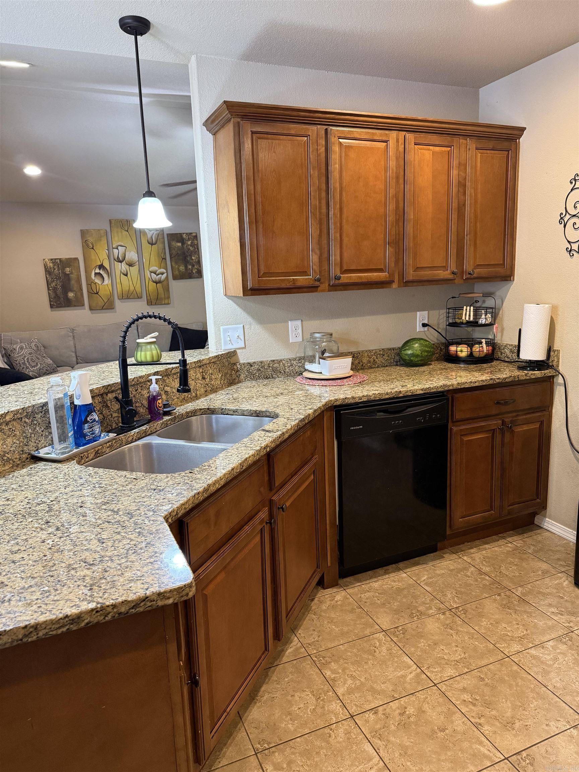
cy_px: 386
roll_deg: +1.6
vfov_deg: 71.6
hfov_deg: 56.8
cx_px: 290
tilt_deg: -10.9
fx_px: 535
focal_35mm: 24
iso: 320
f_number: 1.78
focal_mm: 6.76
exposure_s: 1/60
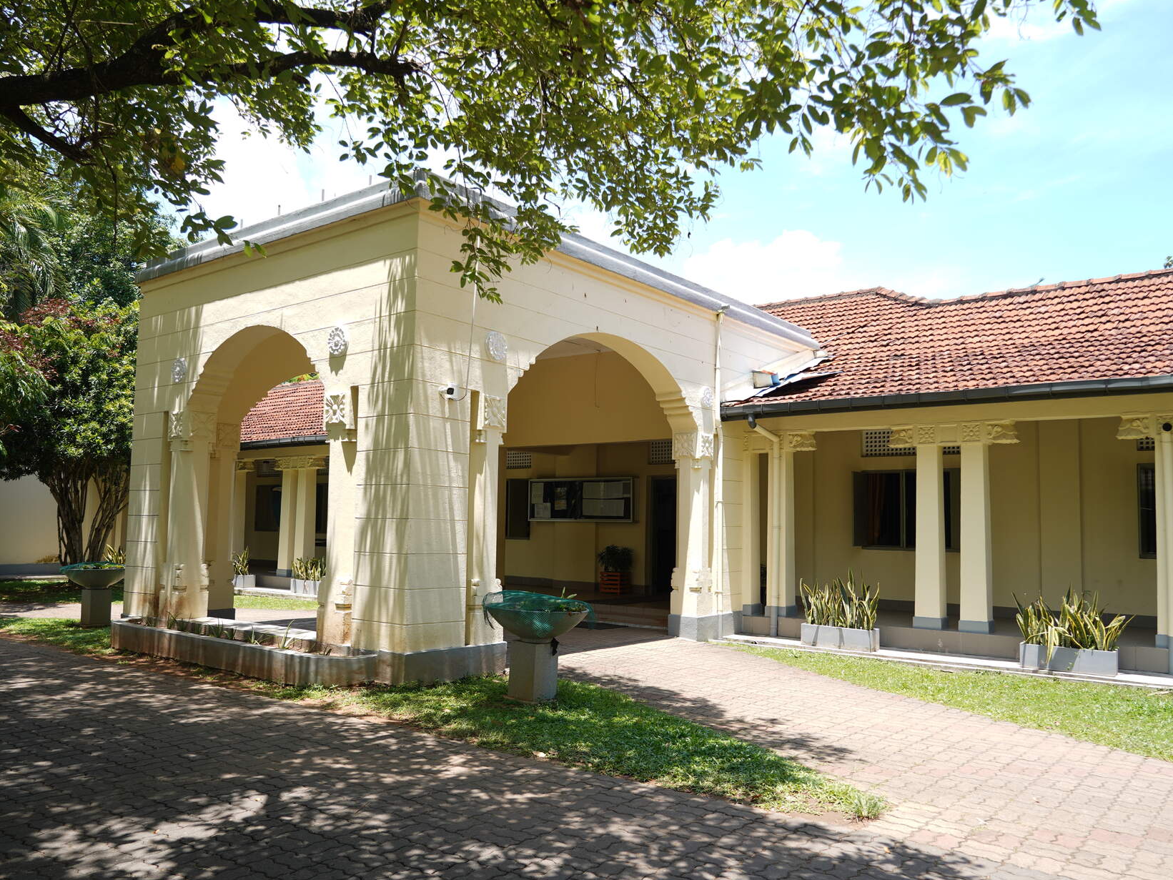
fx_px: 915
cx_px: 571
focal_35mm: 27
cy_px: 453
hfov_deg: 65.3
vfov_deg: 51.4
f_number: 4
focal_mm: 24
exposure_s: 1/250
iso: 80
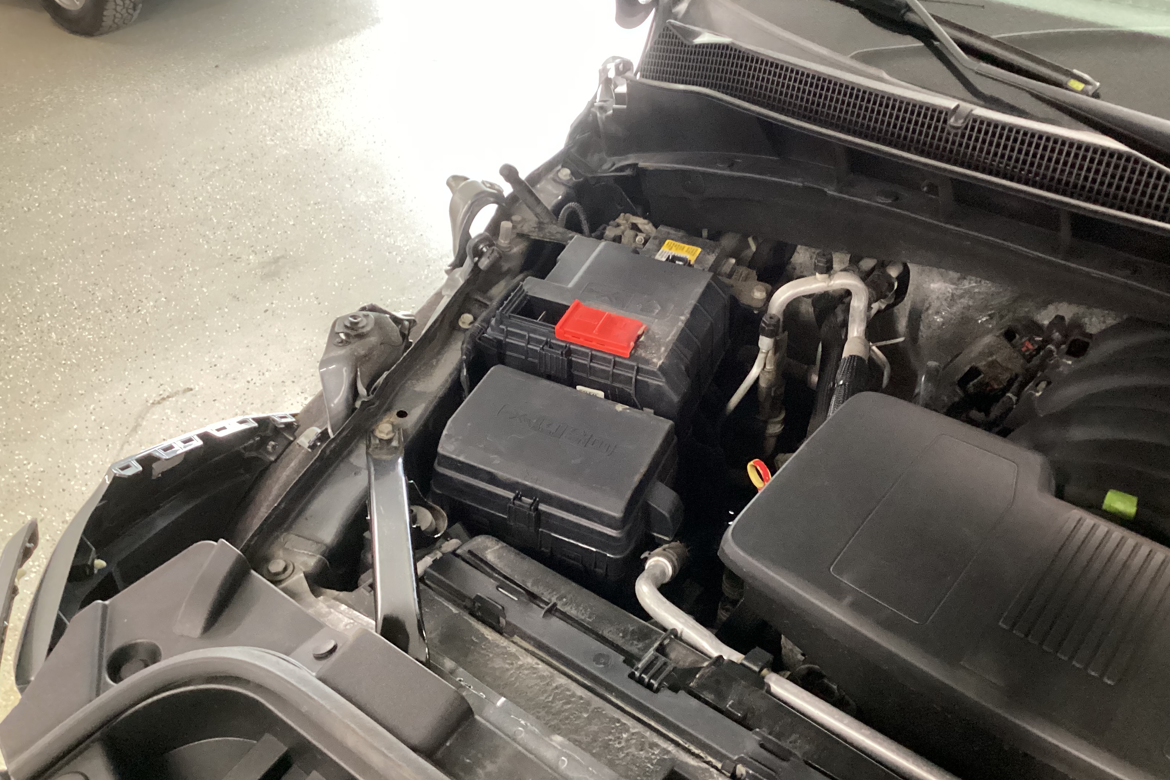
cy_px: 386
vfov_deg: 40.0
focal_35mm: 33
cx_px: 595
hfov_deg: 57.2
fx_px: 1072
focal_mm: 3.3
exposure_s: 1/33
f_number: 2.4
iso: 320
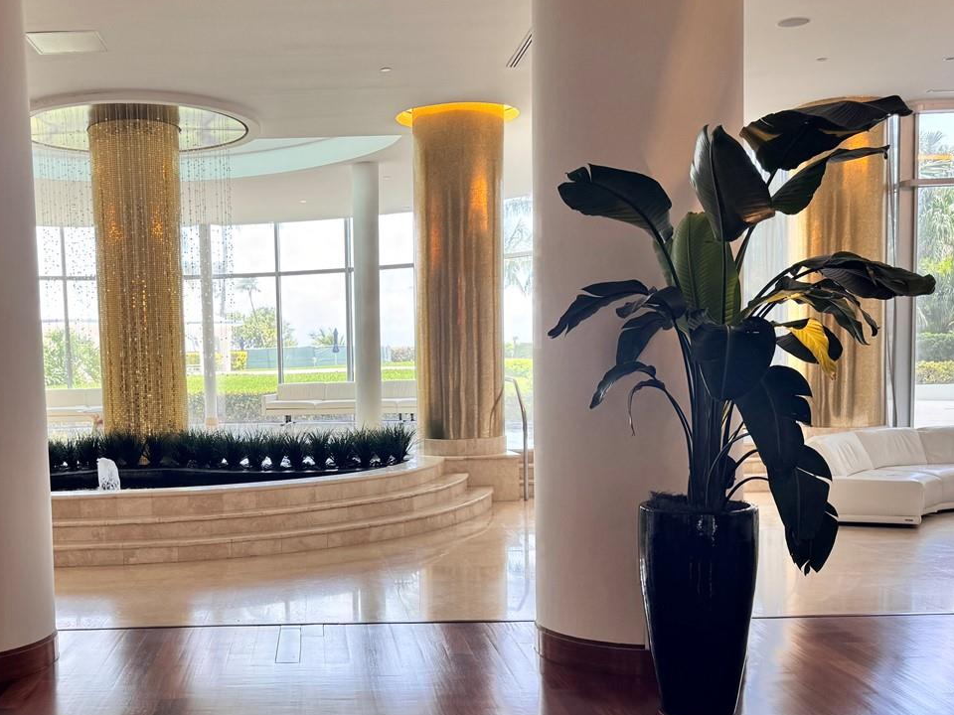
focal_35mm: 40
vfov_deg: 35.7
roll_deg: +1.6
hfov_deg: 45.6
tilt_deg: -4.9
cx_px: 274
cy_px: 460
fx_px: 1102
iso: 80
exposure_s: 1/120
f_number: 1.78
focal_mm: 6.76
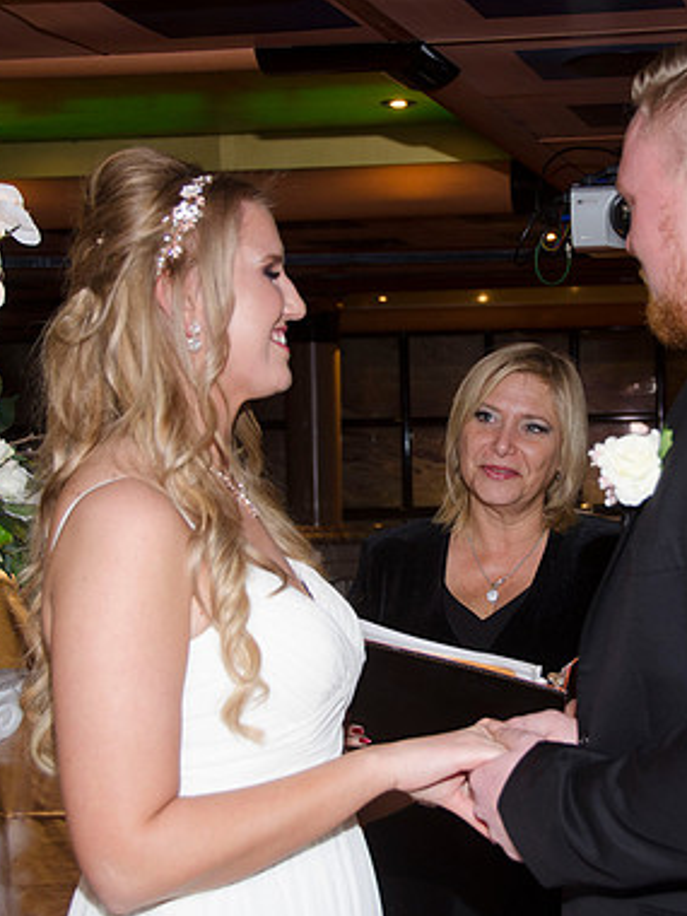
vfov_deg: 24.7
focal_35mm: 79
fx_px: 2090
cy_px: 460
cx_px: 489
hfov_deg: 18.6
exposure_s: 1/60
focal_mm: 36
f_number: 5.6
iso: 400
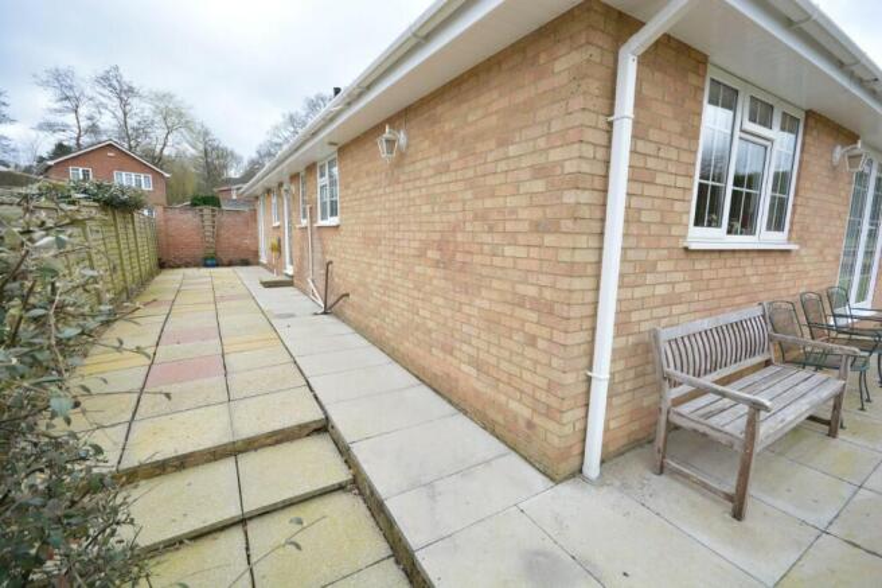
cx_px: 441
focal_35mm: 15
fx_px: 367
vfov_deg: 77.3
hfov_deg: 100.4
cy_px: 294
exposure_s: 1/320
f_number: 8
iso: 400
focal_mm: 10
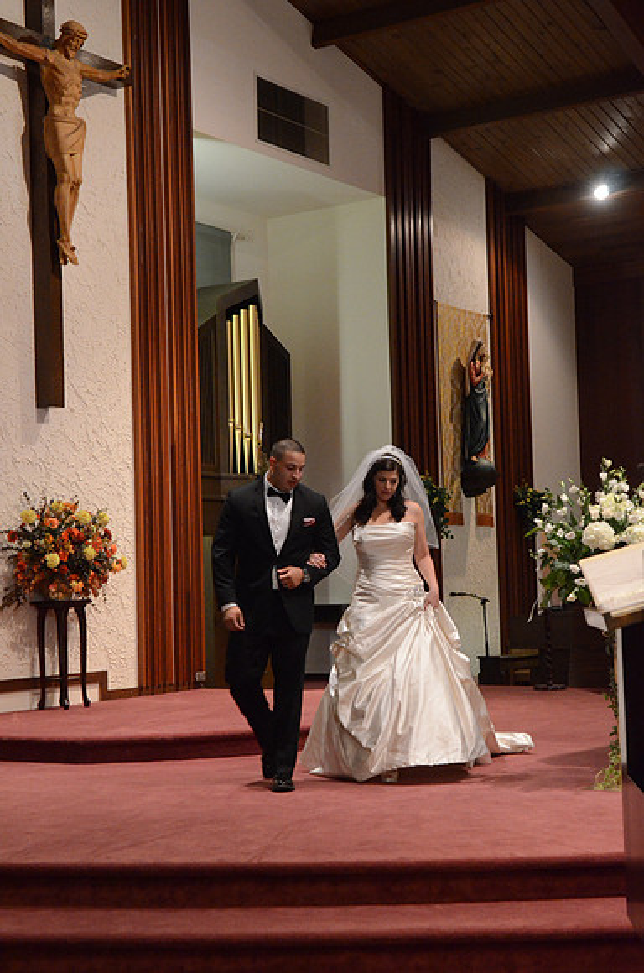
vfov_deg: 35.1
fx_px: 1537
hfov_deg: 23.7
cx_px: 322
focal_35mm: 57
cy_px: 486
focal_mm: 38
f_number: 5.6
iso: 4000
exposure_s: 1/60
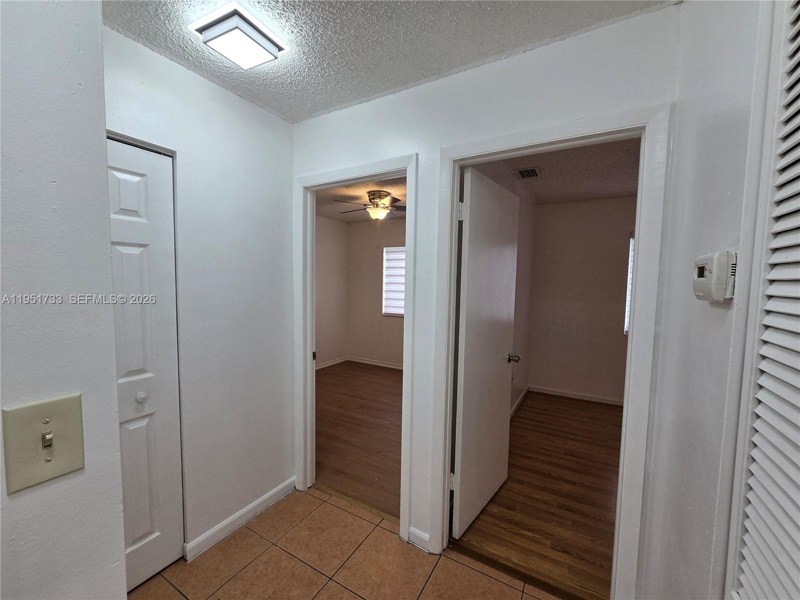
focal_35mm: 13
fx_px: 300
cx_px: 400
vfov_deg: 89.9
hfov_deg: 106.2
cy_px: 300
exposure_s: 1/120
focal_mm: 2.2
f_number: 2.2
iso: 80
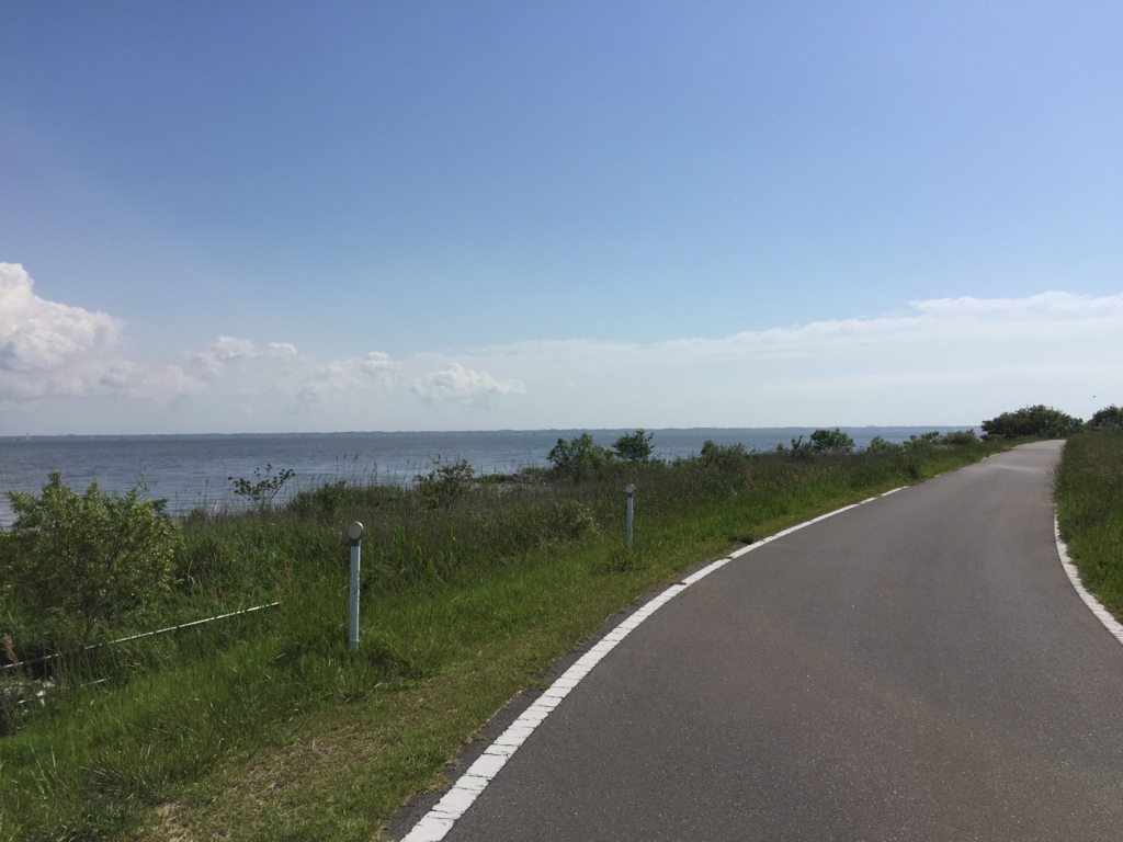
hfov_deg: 61.7
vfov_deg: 48.2
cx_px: 562
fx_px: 941
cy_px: 421
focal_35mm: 29
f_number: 2.2
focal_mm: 4.15
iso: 32
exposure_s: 1/4405
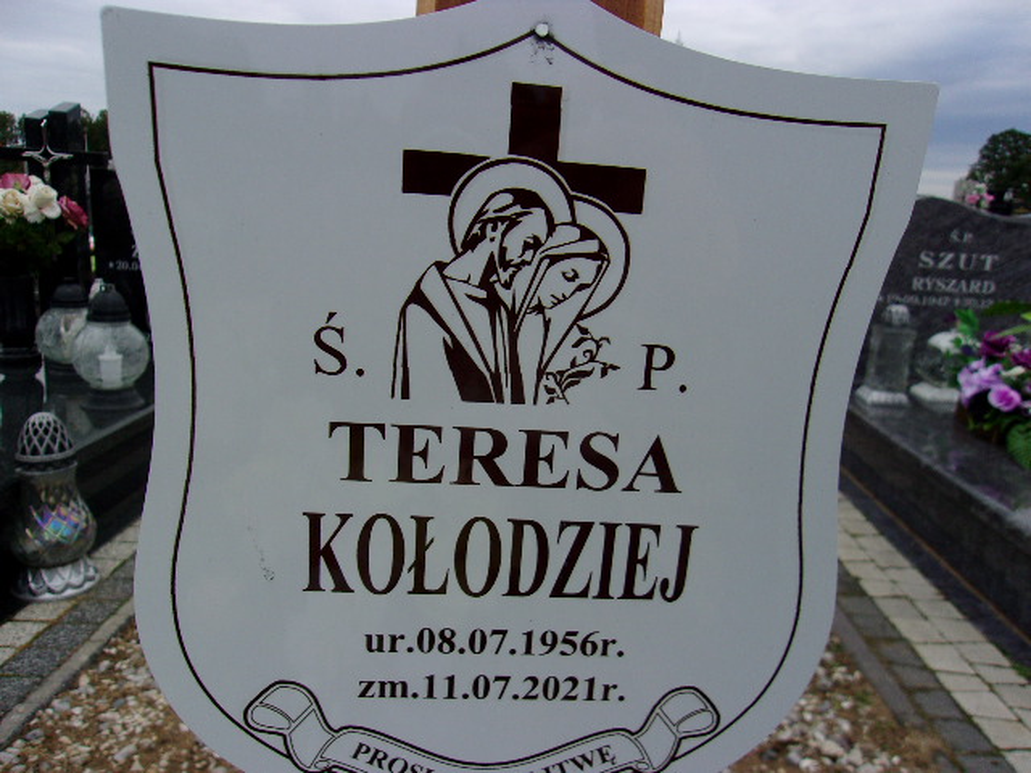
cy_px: 386
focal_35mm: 27
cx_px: 516
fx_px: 804
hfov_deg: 65.3
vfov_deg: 51.4
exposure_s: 1/45
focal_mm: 4.9
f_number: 10.4
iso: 80
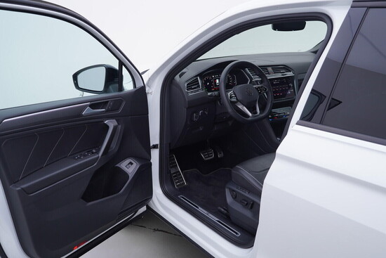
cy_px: 129
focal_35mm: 36
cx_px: 193
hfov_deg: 53.1
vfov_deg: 36.9
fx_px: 386
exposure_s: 1/60
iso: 125
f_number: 3.5
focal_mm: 24
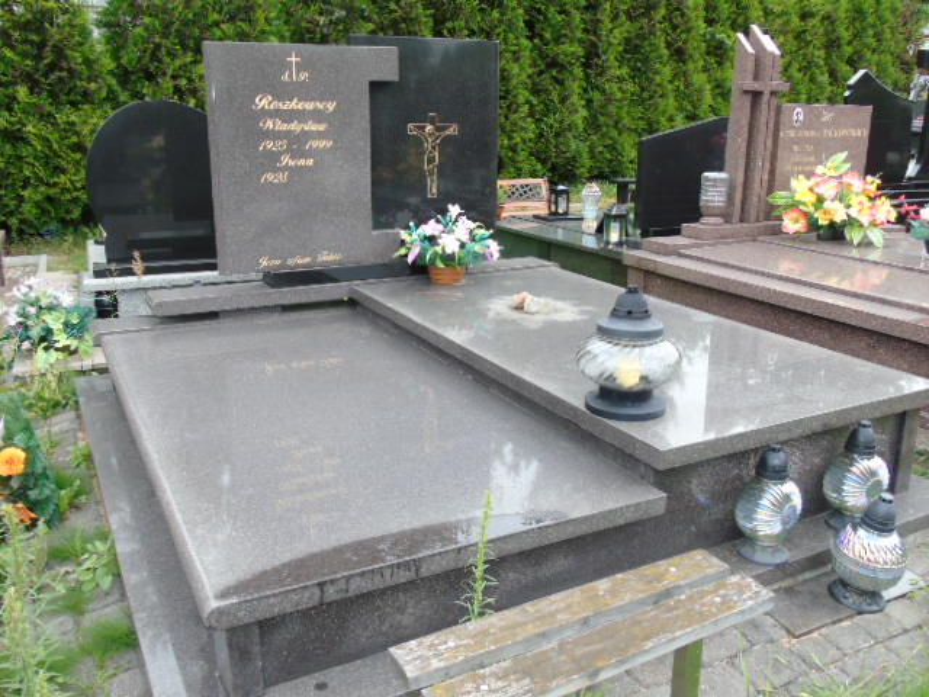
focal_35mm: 29
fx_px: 778
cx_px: 464
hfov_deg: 61.7
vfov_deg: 48.2
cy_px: 348
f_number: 3.6
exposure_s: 1/60
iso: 80
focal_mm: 5.2
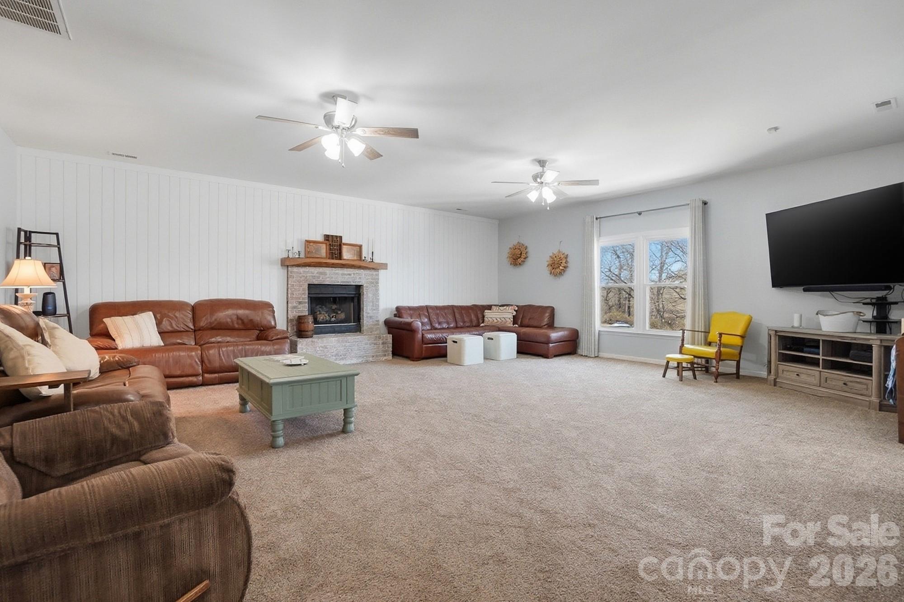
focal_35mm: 15
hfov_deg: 100.4
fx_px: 377
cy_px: 301
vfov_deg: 77.3
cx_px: 452
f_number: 5.6
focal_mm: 10
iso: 100
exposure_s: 1/60
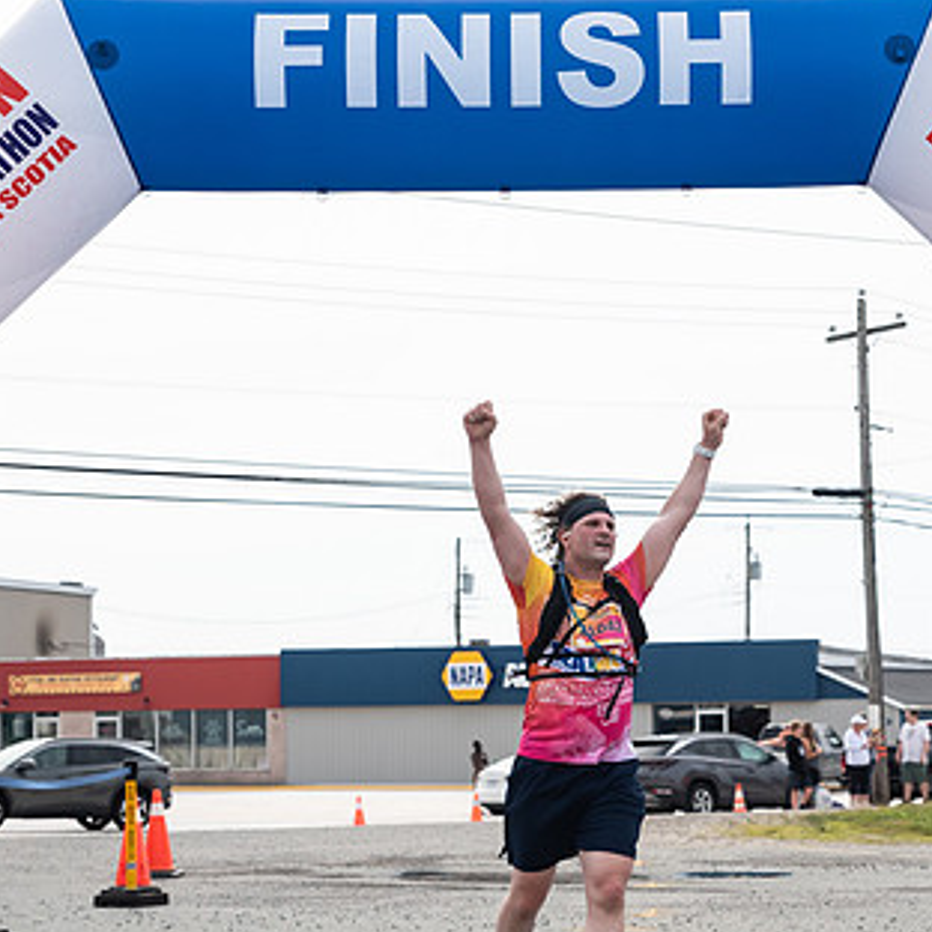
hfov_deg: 17.0
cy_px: 630
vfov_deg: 17.0
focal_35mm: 102
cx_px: 596
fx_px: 3107
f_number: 4
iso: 800
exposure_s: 1/3200
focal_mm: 56
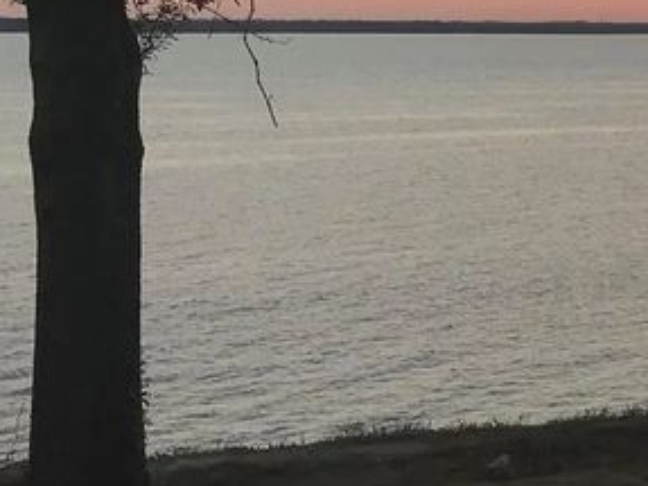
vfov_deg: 14.7
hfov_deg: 17.6
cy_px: 77
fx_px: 1871
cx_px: 973
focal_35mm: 100
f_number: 1.8
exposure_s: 1/541
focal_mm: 3.99
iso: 20
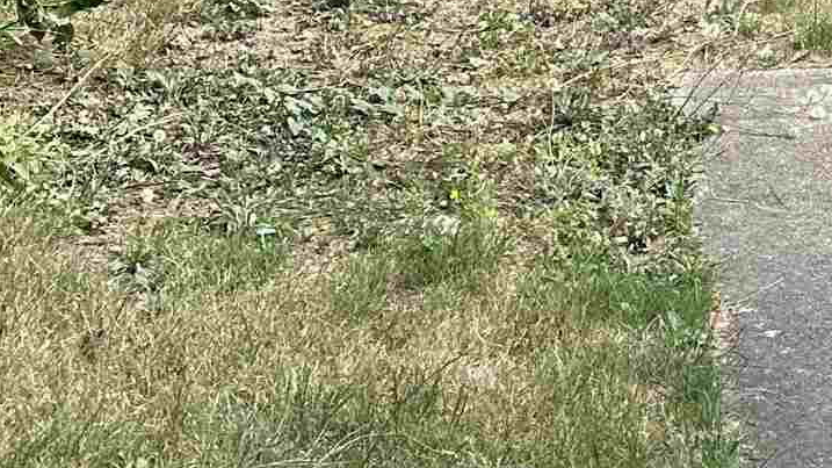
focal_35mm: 112
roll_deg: -1.9
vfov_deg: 9.5
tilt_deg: +1.1
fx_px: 2470
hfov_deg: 17.6
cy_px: -693
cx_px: 1166
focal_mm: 6.86
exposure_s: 1/275
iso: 80
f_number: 1.78
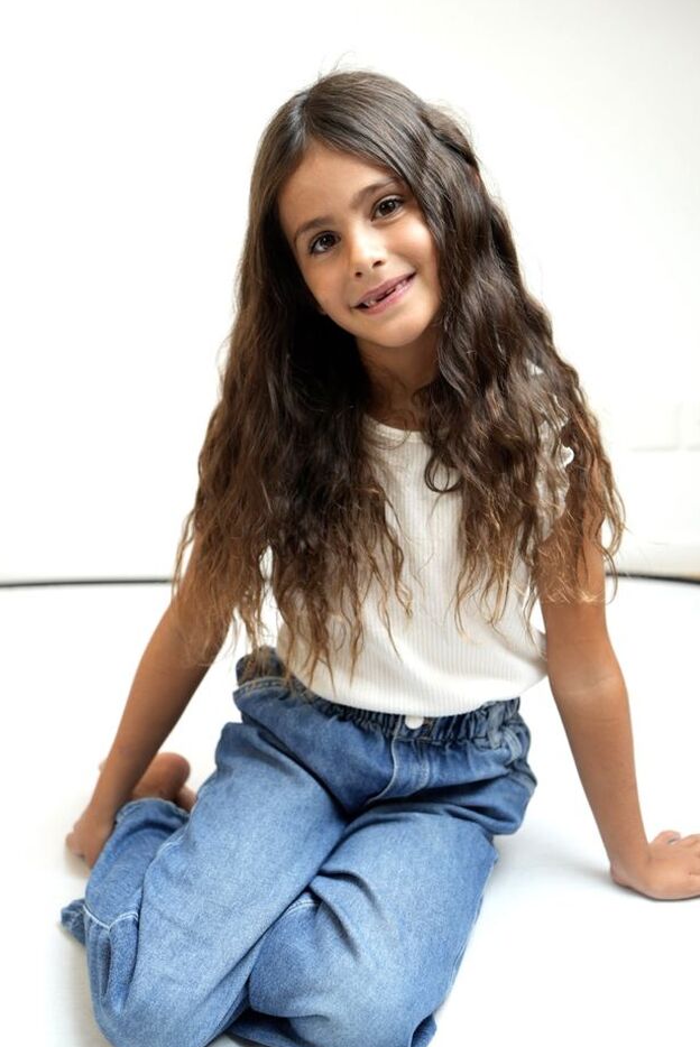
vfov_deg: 50.6
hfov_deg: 35.1
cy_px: 548
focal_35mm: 38
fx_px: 1107
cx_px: 353
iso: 250
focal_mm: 35
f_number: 2.8
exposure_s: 1/160
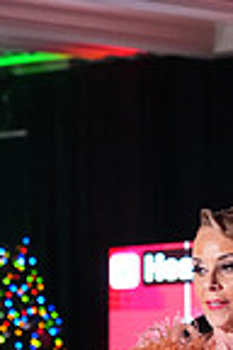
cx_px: 76
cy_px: 581
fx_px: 3592
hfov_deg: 3.7
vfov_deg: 5.5
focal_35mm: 370
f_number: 5
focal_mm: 92
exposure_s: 1/400
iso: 8000
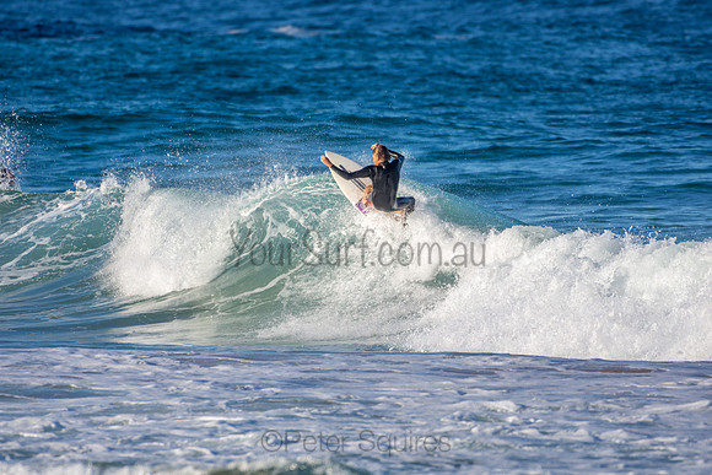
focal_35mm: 750
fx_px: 14836
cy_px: 238
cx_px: 356
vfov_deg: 1.8
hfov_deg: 2.7
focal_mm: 500
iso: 160
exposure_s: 1/1250
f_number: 5.6
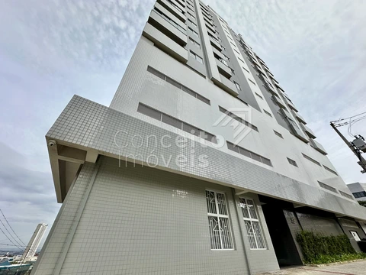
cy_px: 138
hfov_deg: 102.1
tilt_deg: +37.3
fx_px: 148
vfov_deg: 85.7
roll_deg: +0.8
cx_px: 183
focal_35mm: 14
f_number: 2.2
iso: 50
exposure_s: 1/1383
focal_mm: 2.22
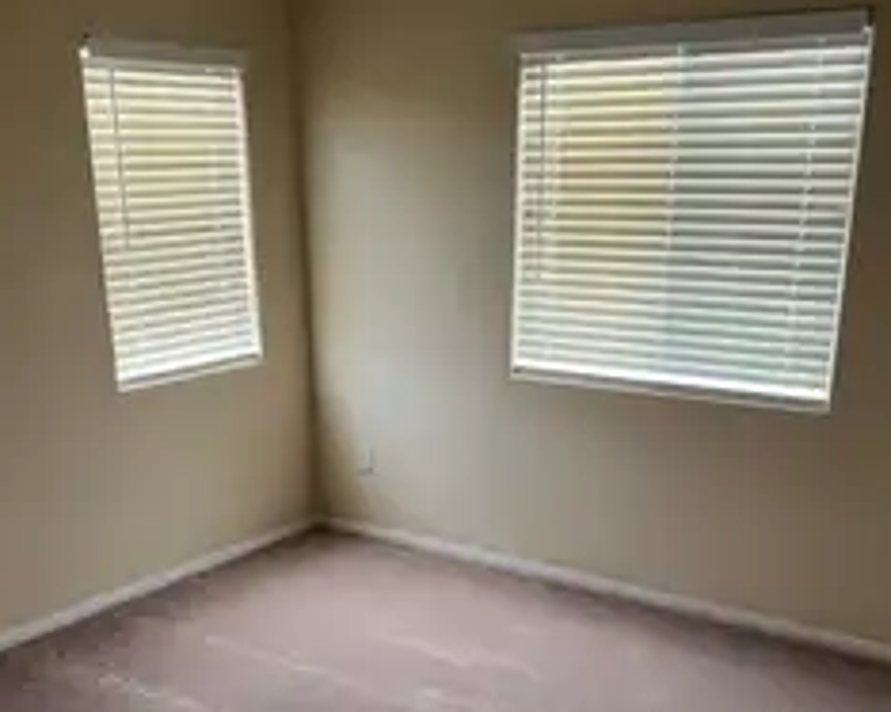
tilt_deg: -21.1
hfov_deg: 45.8
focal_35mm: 40
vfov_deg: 36.2
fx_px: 1054
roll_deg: -0.2
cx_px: 426
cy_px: 556
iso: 80
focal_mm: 6.76
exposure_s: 1/121
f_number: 1.78
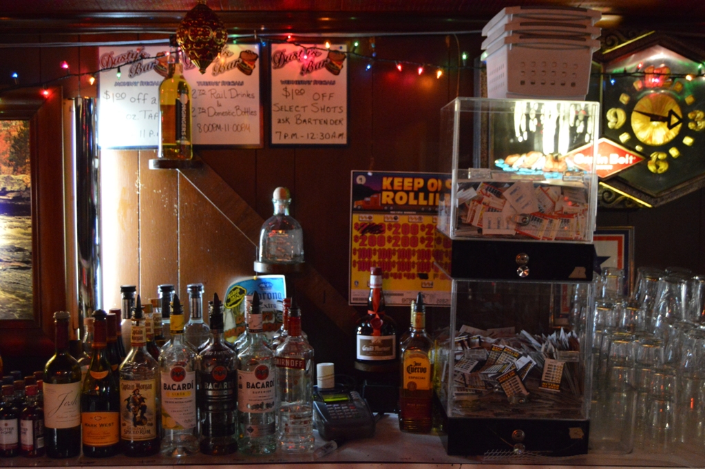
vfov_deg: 28.9
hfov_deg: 42.4
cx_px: 352
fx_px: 910
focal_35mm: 46
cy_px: 234
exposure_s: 1/40
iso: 3200
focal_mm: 31
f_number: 4.2
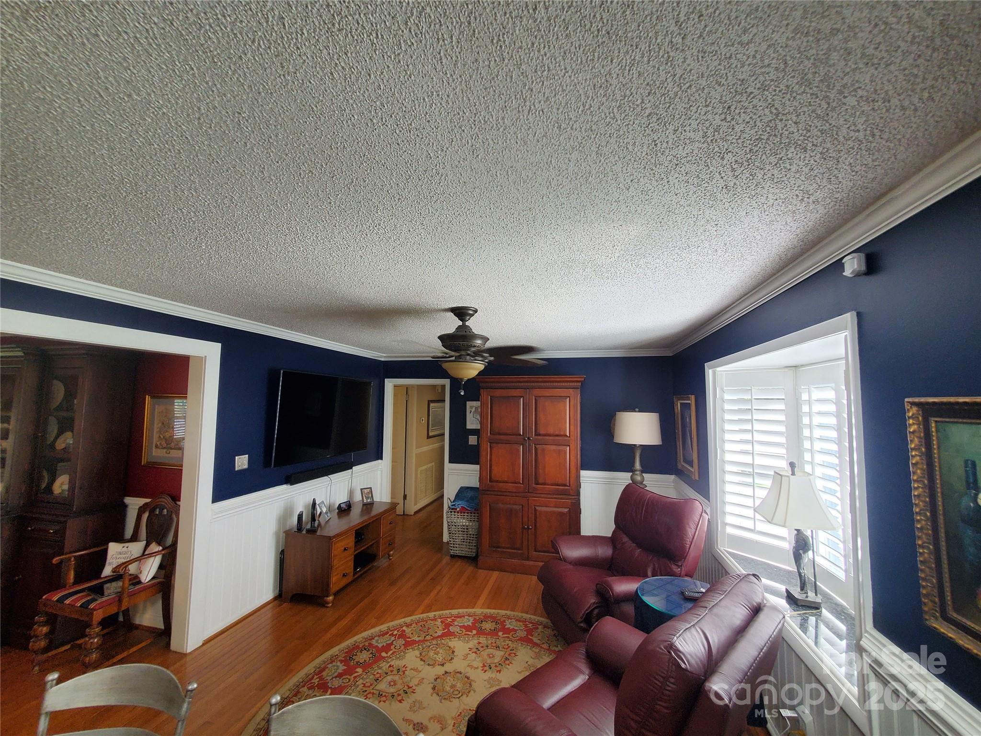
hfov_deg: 106.2
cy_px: 368
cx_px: 490
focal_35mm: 13
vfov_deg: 89.9
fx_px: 368
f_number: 2.2
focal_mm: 1.8
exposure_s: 1/55
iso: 160
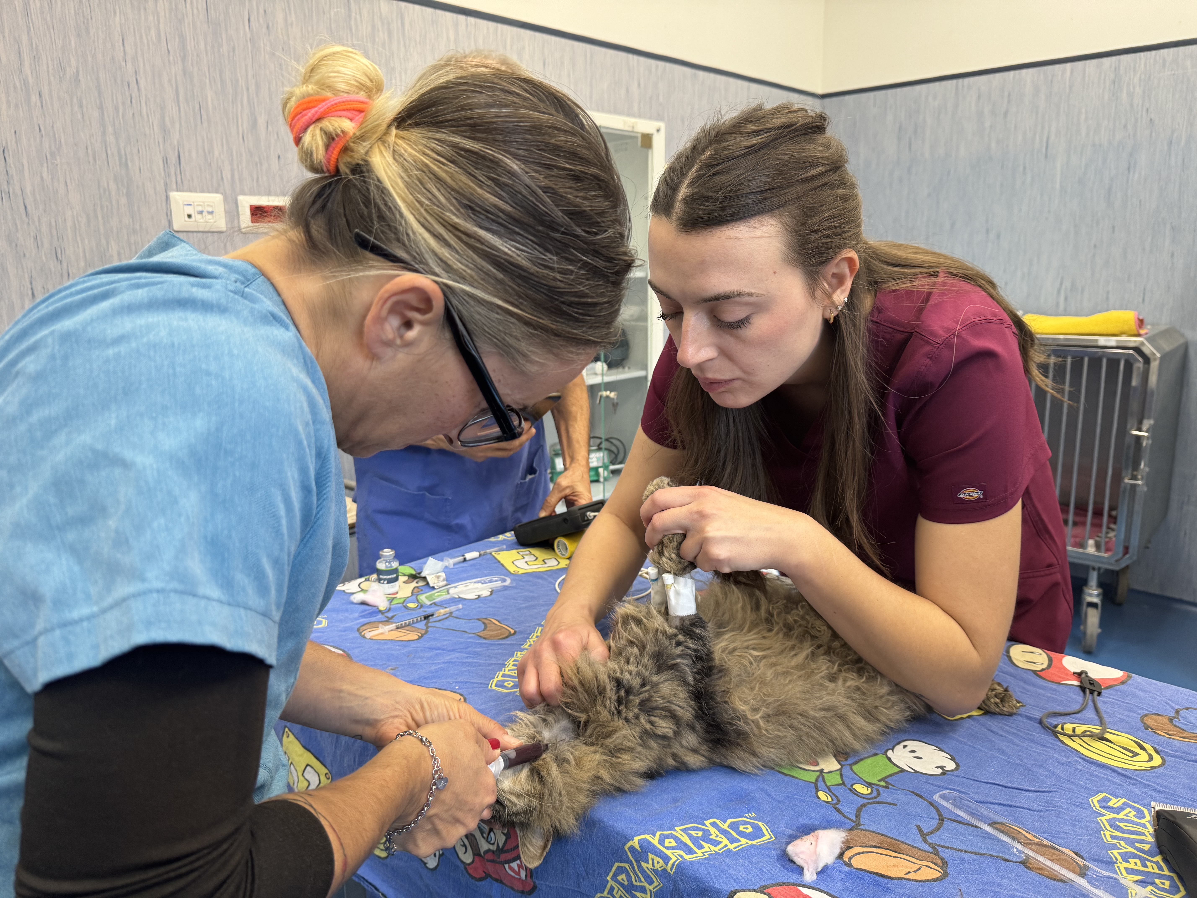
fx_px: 830
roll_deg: +1.7
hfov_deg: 71.6
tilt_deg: -11.2
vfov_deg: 56.8
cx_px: 598
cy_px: 449
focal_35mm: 24
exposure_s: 1/50
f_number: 1.78
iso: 160
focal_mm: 6.76
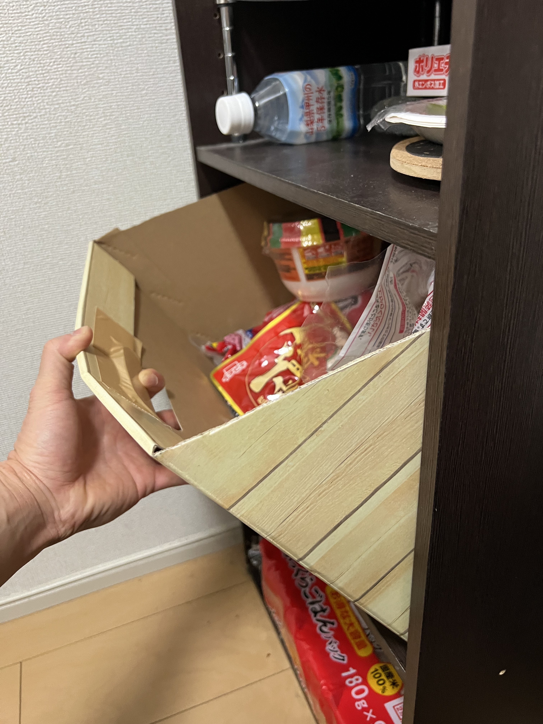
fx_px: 544
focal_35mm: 26
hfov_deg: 53.1
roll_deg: +5.2
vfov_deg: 67.3
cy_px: 362
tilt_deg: -28.2
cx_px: 272
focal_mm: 5.7
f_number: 1.5
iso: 500
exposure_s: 1/60
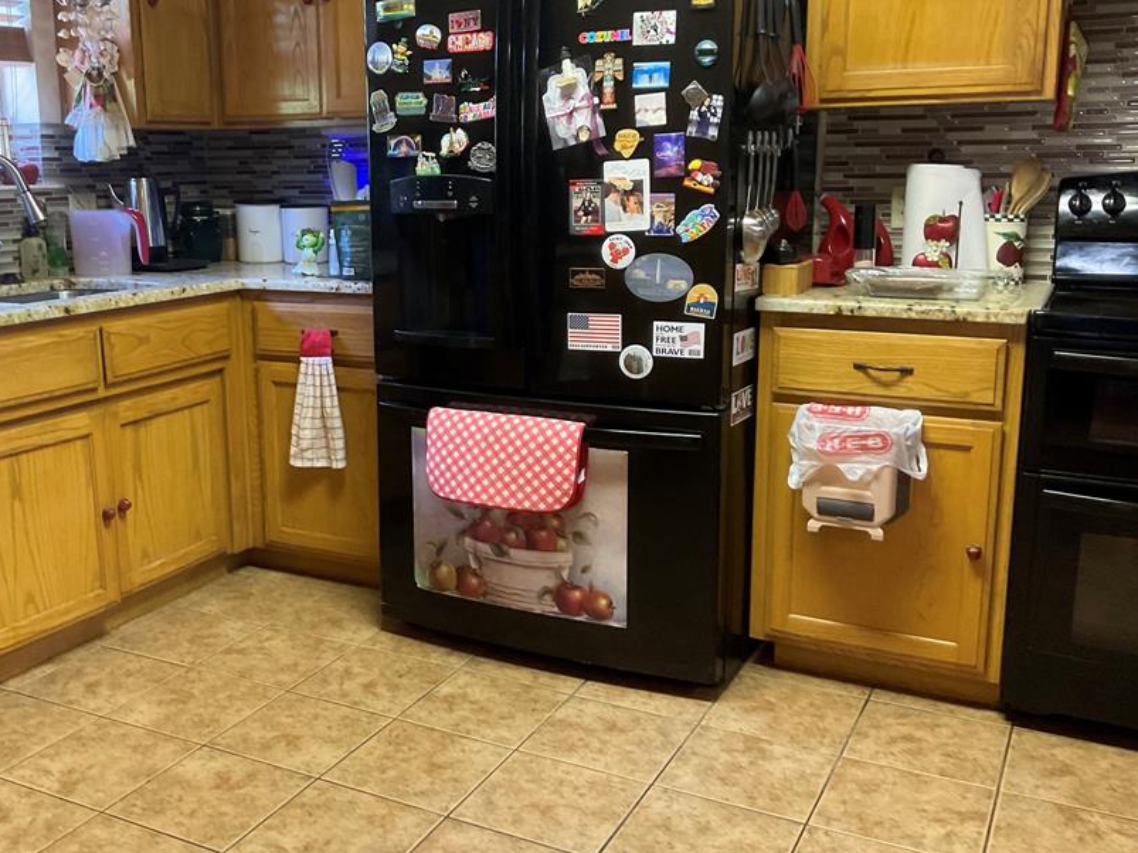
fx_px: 1216
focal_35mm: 37
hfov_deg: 49.7
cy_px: 384
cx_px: 427
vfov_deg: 38.6
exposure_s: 1/60
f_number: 1.8
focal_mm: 3
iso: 250
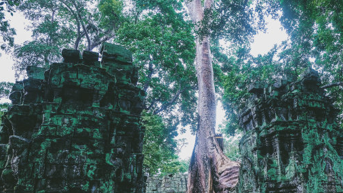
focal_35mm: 33
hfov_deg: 58.6
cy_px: 130
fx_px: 300
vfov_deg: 35.3
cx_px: 217
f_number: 4.5
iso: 400
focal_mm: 16
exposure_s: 1/160
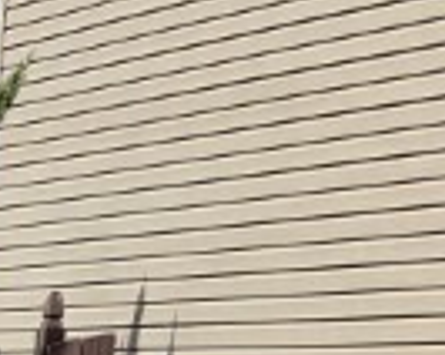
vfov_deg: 8.5
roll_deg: -2.1
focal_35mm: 181
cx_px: 1305
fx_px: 2380
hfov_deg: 8.9
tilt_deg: +8.4
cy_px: 77
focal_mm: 6.76
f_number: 1.78
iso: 80
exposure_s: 1/6173
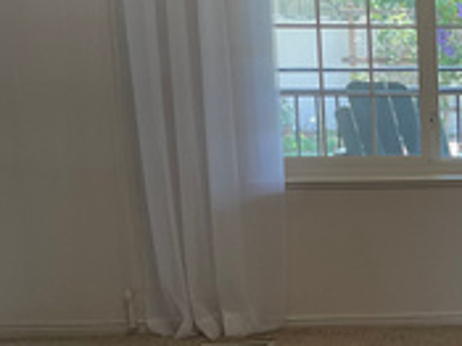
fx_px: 1267
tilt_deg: -10.3
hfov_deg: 17.7
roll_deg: -0.1
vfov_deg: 15.5
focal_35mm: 95
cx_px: 766
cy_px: 182
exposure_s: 1/120
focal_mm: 4.2
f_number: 1.6
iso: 64
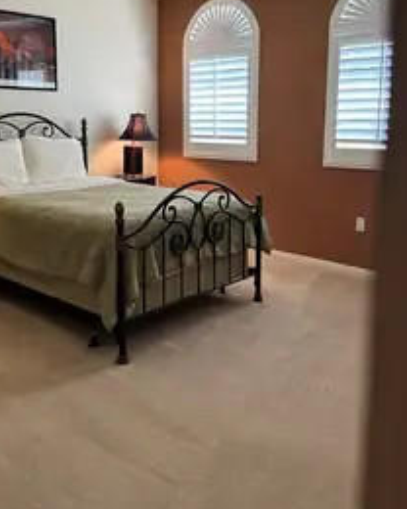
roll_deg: -0.2
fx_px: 542
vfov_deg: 49.7
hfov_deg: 41.0
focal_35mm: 36
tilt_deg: -8.0
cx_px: 162
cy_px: 188
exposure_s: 1/120
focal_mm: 6.76
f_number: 1.78
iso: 200
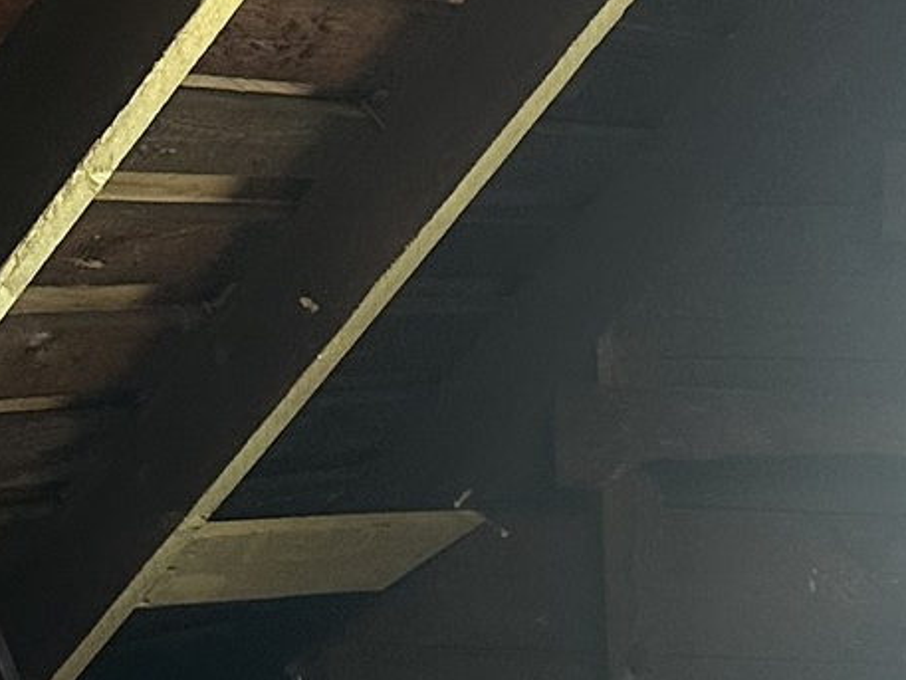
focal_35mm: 121
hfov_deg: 15.3
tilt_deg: -10.9
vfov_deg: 11.8
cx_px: 1263
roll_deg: +0.2
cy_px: 936
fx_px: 3168
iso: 250
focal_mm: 6.86
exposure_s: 1/60
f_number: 1.78
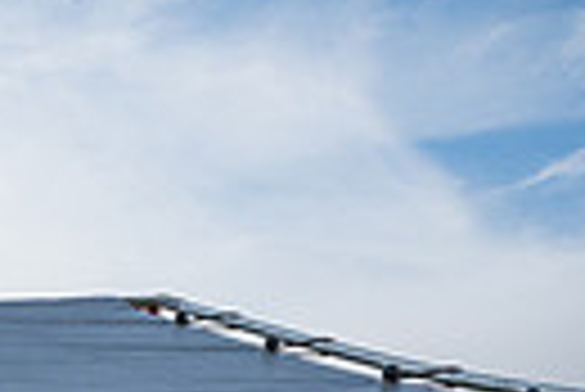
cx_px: -688
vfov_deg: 11.8
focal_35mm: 107
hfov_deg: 14.6
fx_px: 1741
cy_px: 730
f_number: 16
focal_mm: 24
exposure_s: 1/400
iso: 640
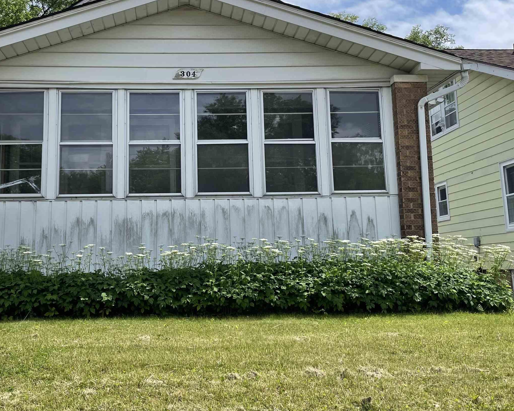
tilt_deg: +8.8
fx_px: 578
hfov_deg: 47.6
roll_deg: +1.8
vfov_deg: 39.1
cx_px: 198
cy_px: 180
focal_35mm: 38
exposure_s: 1/4132
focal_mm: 4.2
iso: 32
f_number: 1.6
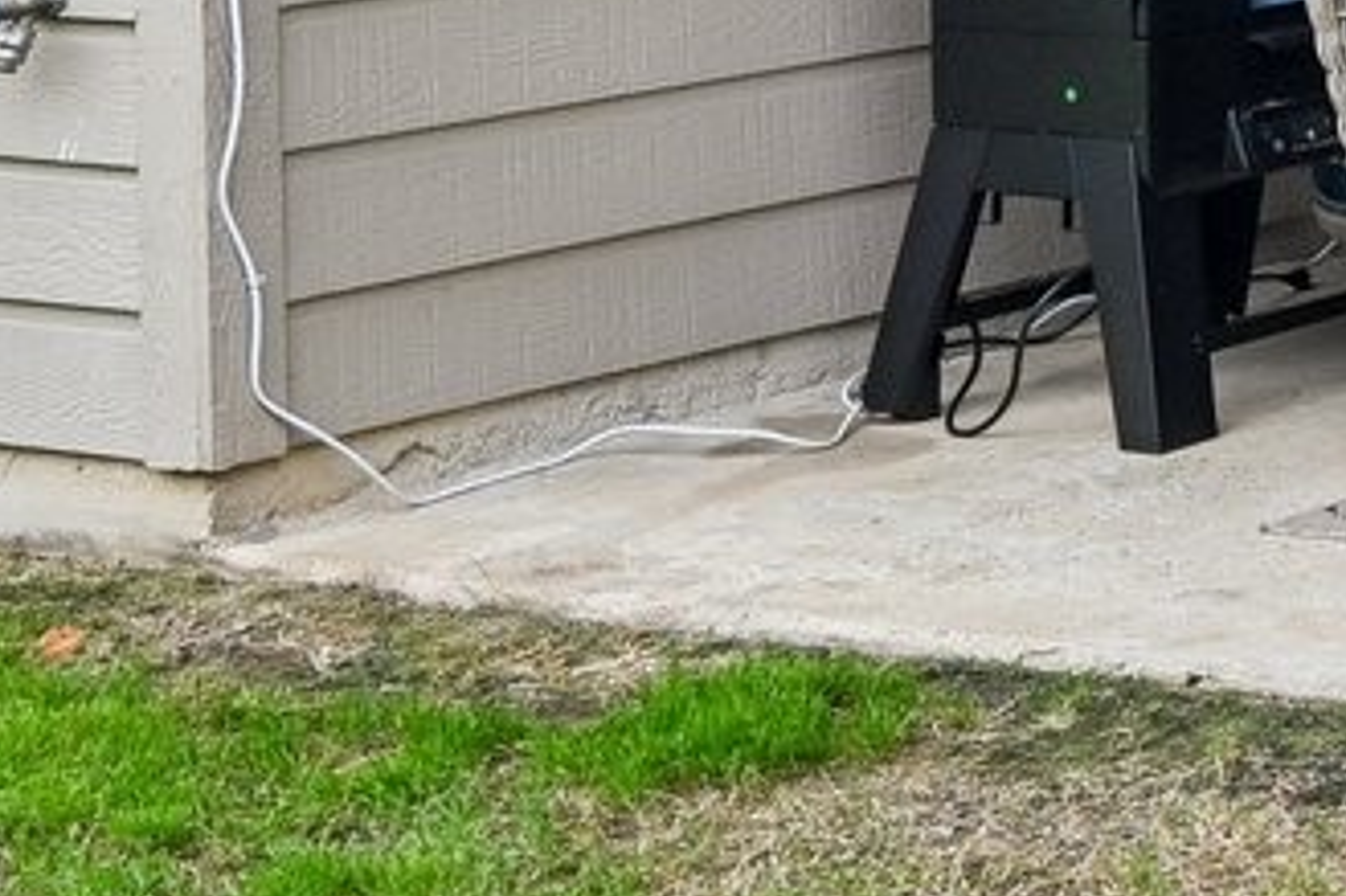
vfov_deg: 11.5
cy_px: -575
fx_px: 4185
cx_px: 3383
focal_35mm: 112
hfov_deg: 13.0
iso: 400
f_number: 8
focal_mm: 18
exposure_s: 1/200
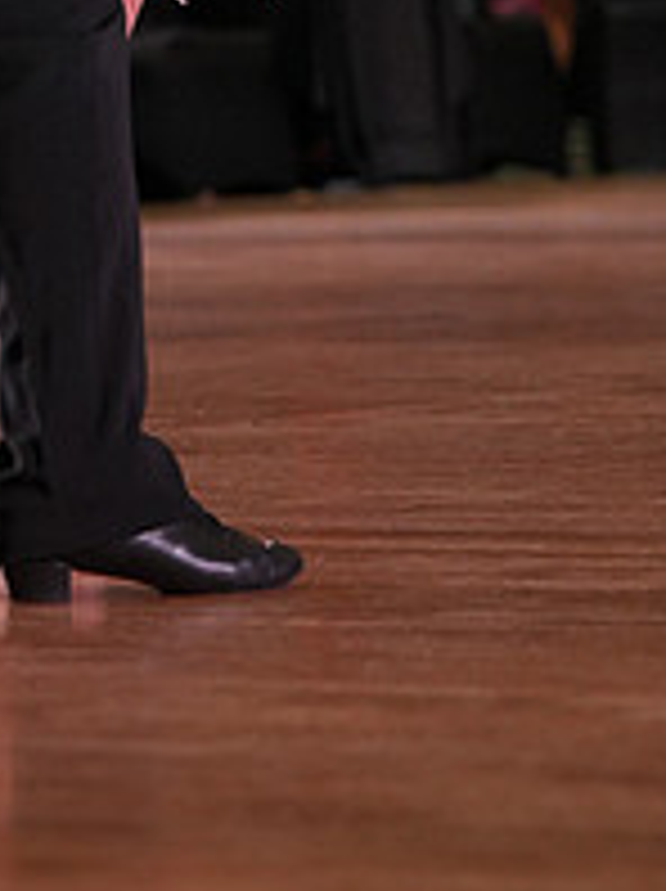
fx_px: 8201
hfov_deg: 4.6
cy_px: -338
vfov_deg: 6.2
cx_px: -65
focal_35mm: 319
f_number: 4
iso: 1000
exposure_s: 1/400
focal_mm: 113
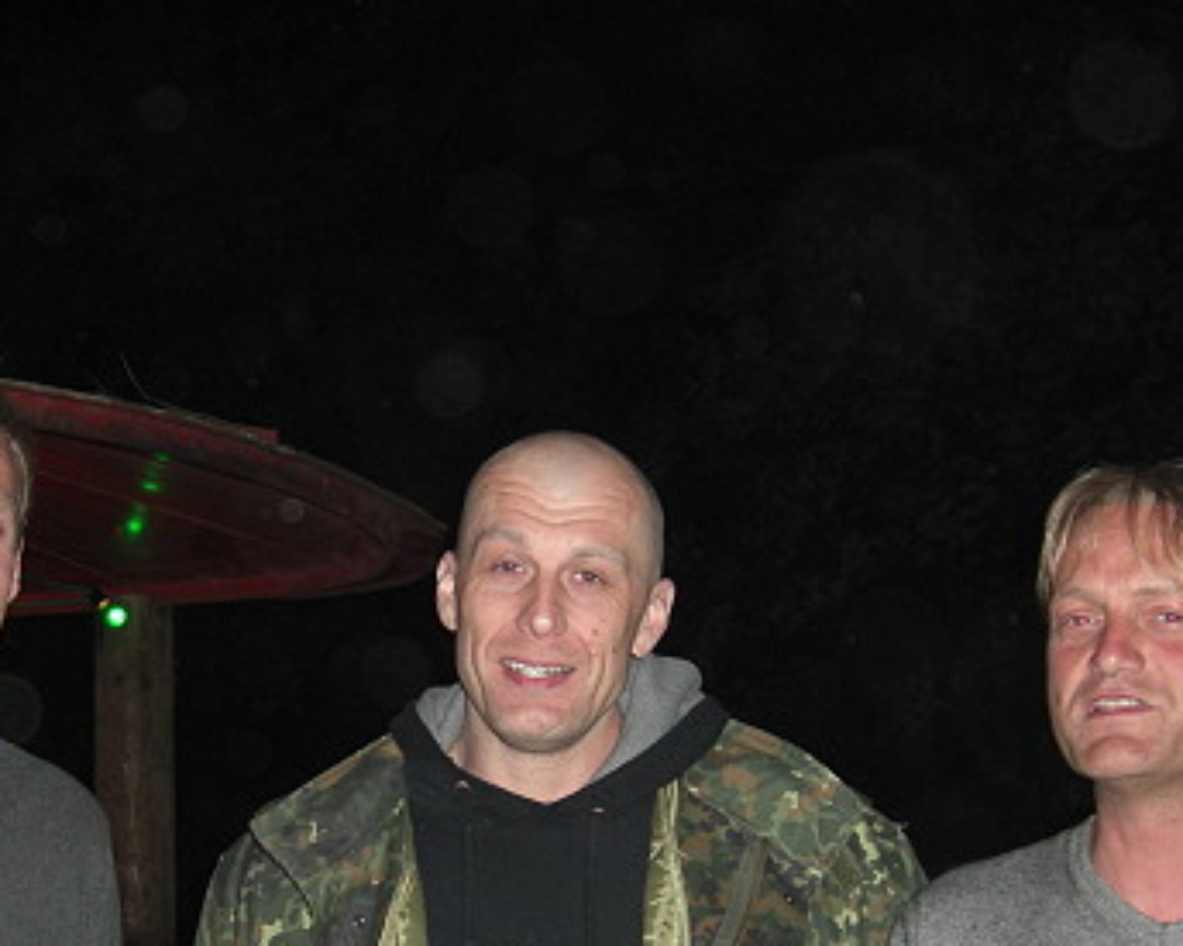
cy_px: 771
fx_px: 2275
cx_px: 451
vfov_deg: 23.1
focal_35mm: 65
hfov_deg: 29.0
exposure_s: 1/60
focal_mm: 7.9
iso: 200
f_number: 2.8
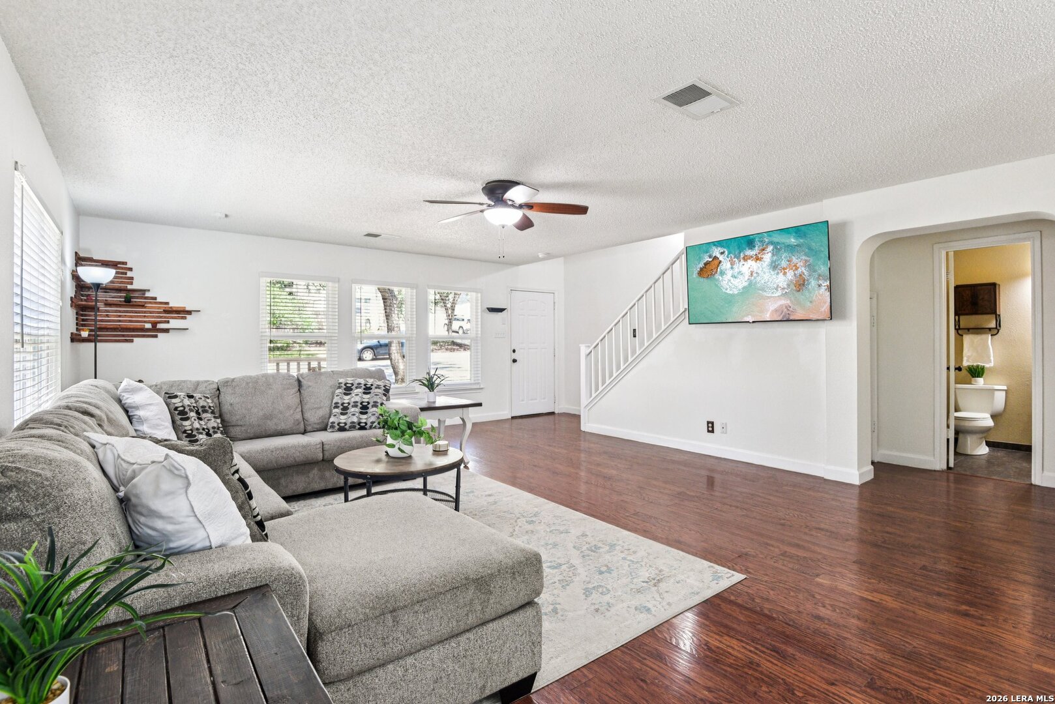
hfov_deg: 93.3
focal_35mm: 17
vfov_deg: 70.5
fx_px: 498
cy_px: 352
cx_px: 528
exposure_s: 1/15
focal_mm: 17
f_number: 8
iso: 2000
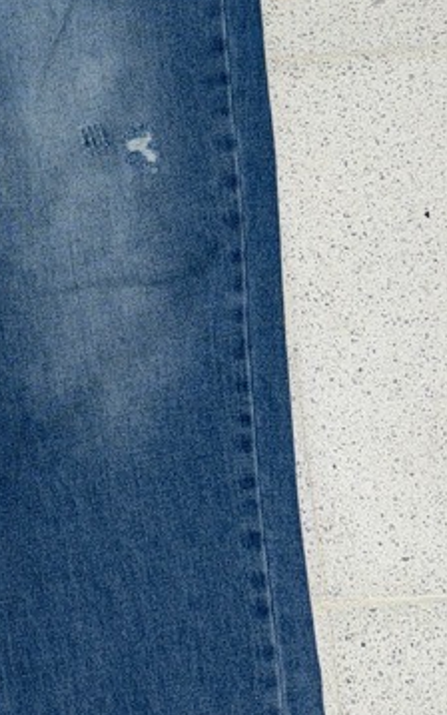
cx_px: -170
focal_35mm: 71
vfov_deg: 28.7
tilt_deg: -80.3
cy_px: 206
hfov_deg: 17.0
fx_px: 1383
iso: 64
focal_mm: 6.76
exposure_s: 1/49
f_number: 1.78
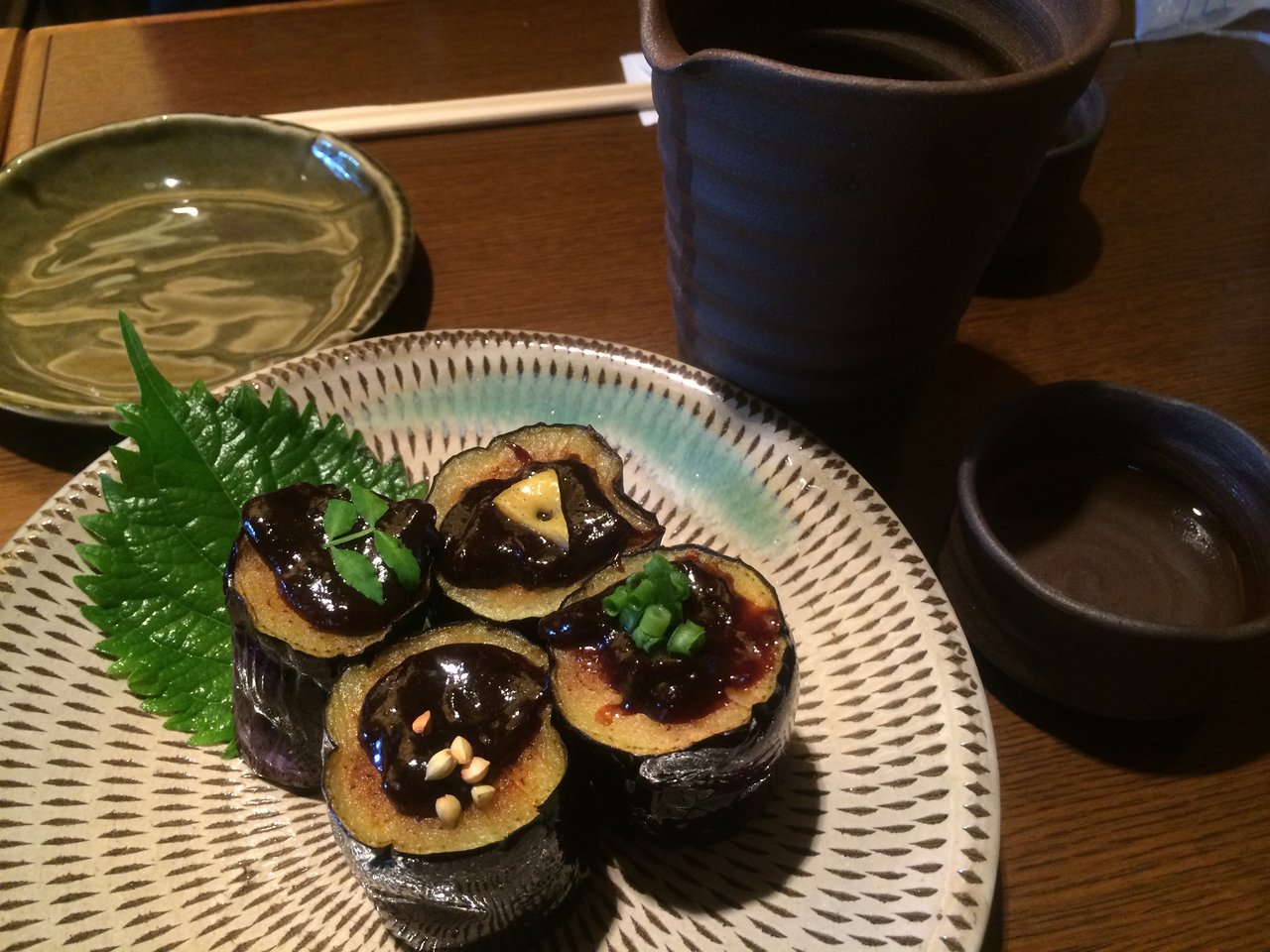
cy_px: 476
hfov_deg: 60.0
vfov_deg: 46.8
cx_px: 635
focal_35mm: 30
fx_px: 1101
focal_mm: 4.12
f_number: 2.2
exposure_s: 1/30
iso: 160
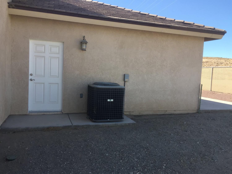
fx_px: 194
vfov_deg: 48.2
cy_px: 87
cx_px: 116
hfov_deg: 61.7
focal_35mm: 29
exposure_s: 1/732
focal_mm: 4.15
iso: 32
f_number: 2.2
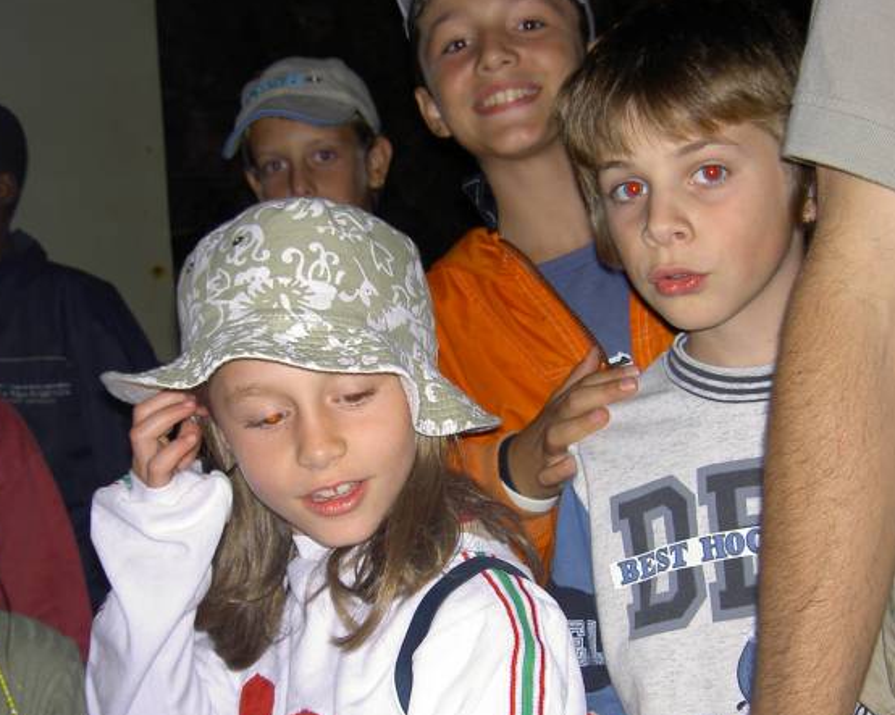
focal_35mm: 55
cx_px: 415
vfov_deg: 27.5
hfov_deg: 34.1
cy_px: 449
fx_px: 1457
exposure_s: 1/30
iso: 100
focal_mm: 8
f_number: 2.8
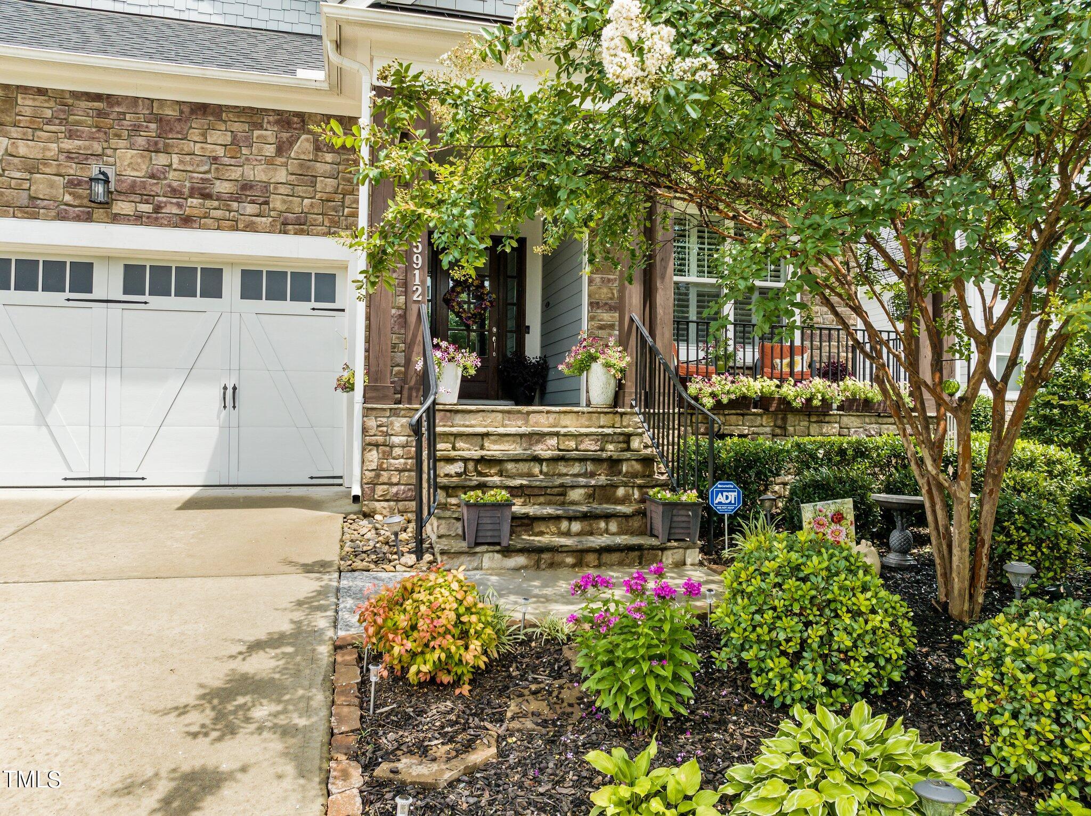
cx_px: 546
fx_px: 756
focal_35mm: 24
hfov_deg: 71.6
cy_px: 408
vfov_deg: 56.8
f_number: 2.8
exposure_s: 1/1600
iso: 150
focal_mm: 12.29
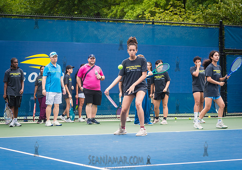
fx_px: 669
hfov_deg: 20.5
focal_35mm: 98
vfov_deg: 14.4
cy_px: 85
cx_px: 115
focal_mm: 92
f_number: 4.5
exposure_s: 1/320
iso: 200
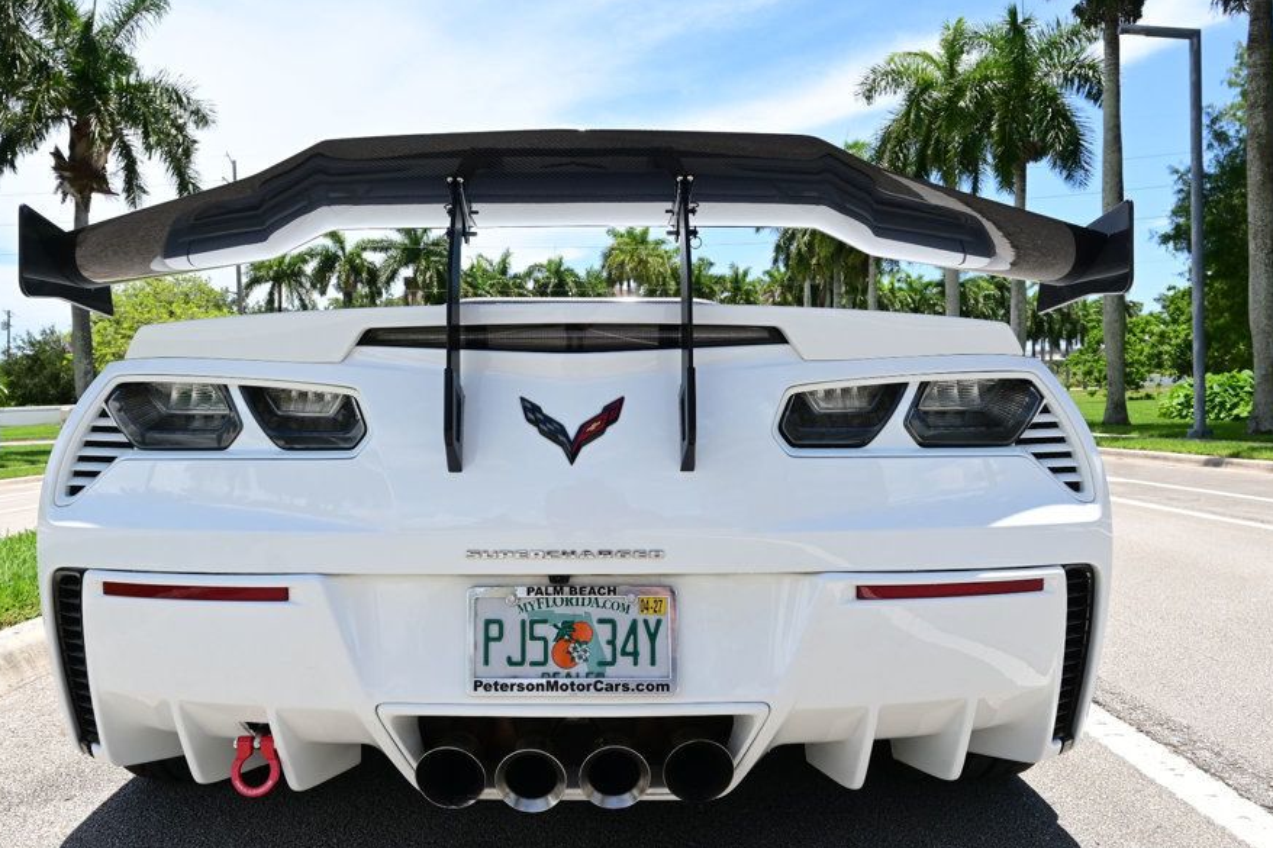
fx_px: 990
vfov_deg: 46.4
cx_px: 593
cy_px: 419
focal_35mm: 28
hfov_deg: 65.4
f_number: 7.1
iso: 100
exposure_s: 1/200
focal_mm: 16
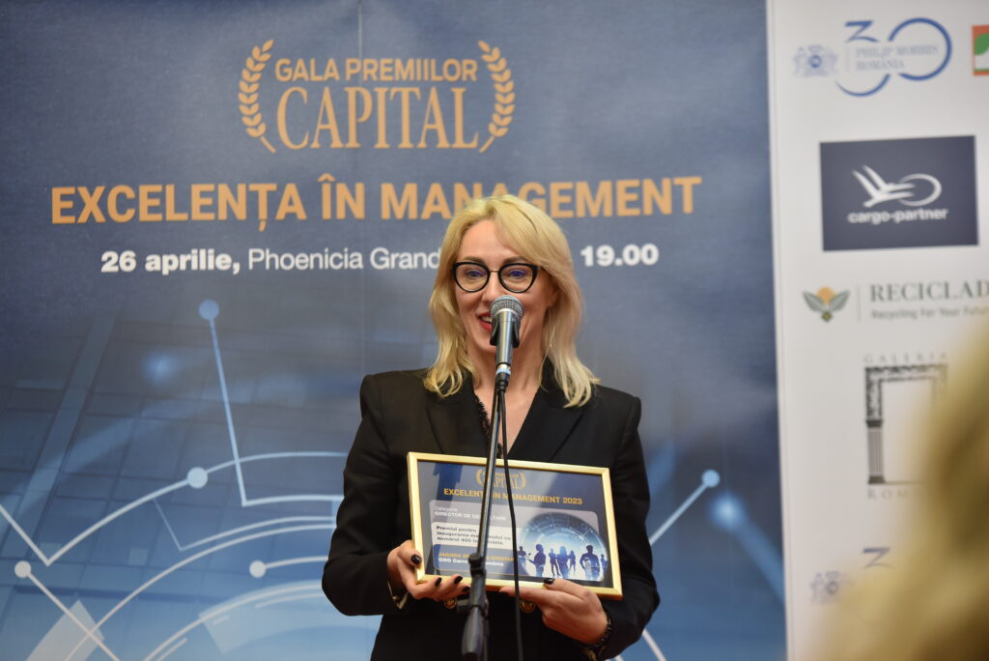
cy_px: 330
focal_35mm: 140
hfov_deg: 14.6
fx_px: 3848
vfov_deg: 9.8
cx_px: 494
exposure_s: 1/100
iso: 1000
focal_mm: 140
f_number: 3.5
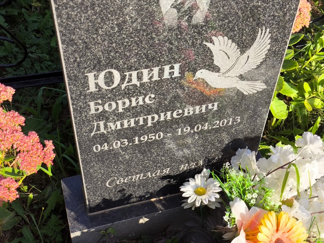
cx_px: 162
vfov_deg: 29.1
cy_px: 122
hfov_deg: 38.2
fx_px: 468
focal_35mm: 50
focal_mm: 4.71
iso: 50
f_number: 1.7
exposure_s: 1/1118
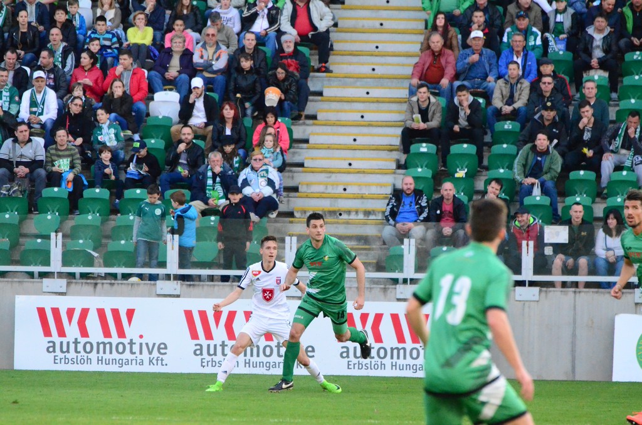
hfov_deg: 5.7
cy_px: 212
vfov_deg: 3.8
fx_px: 6406
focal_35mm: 360
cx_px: 321
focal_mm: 240
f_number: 5.3
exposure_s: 1/3200
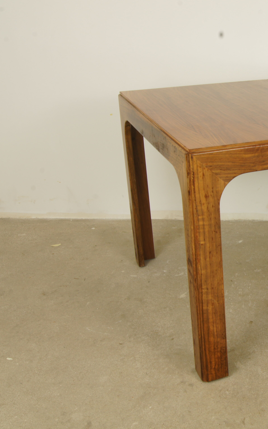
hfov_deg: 10.2
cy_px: 215
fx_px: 1481
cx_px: 298
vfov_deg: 16.5
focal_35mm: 127
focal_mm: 55
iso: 200
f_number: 29
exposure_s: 1/1.25
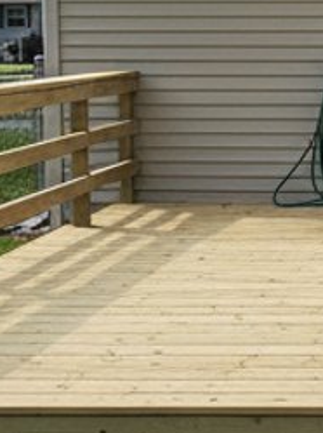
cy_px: 125
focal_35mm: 111
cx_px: 471
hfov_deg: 12.7
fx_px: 1385
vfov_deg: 17.7
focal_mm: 6.4
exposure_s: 1/715
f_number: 1.8
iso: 690
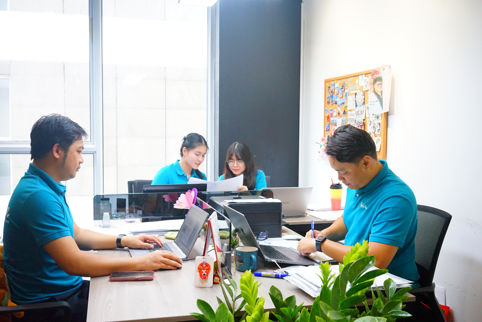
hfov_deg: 54.4
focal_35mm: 35
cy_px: 161
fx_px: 469
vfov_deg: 37.9
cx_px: 241
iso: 6400
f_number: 5.6
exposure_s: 1/200
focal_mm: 35
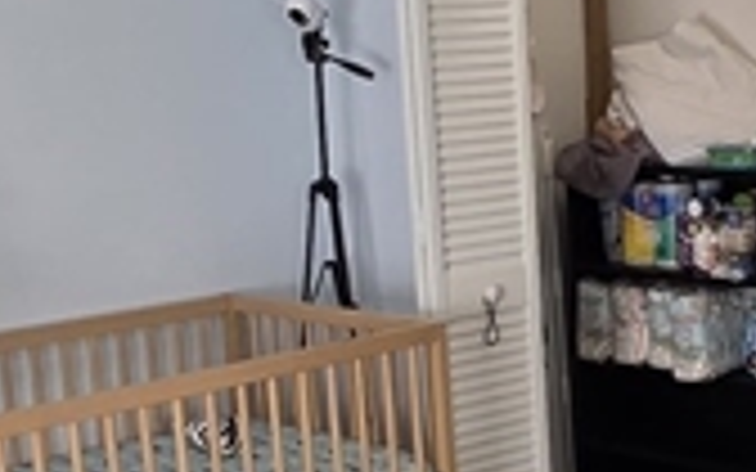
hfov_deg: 24.0
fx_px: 1731
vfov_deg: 15.4
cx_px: 662
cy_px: 432
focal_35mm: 84
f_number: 1.9
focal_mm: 2.2
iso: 160
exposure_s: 1/120
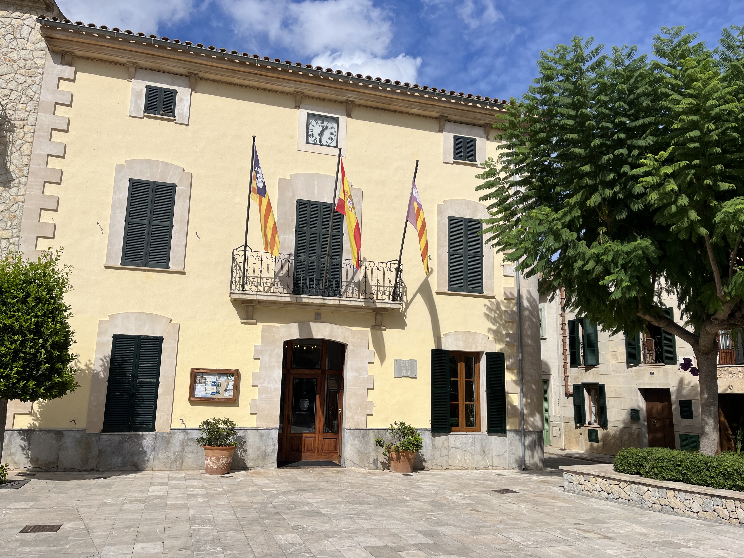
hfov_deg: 67.3
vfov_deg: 53.1
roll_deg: -0.7
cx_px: 372
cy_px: 279
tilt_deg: +9.8
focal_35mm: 26
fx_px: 559
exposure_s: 1/7874
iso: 50
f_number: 1.6
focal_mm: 5.1
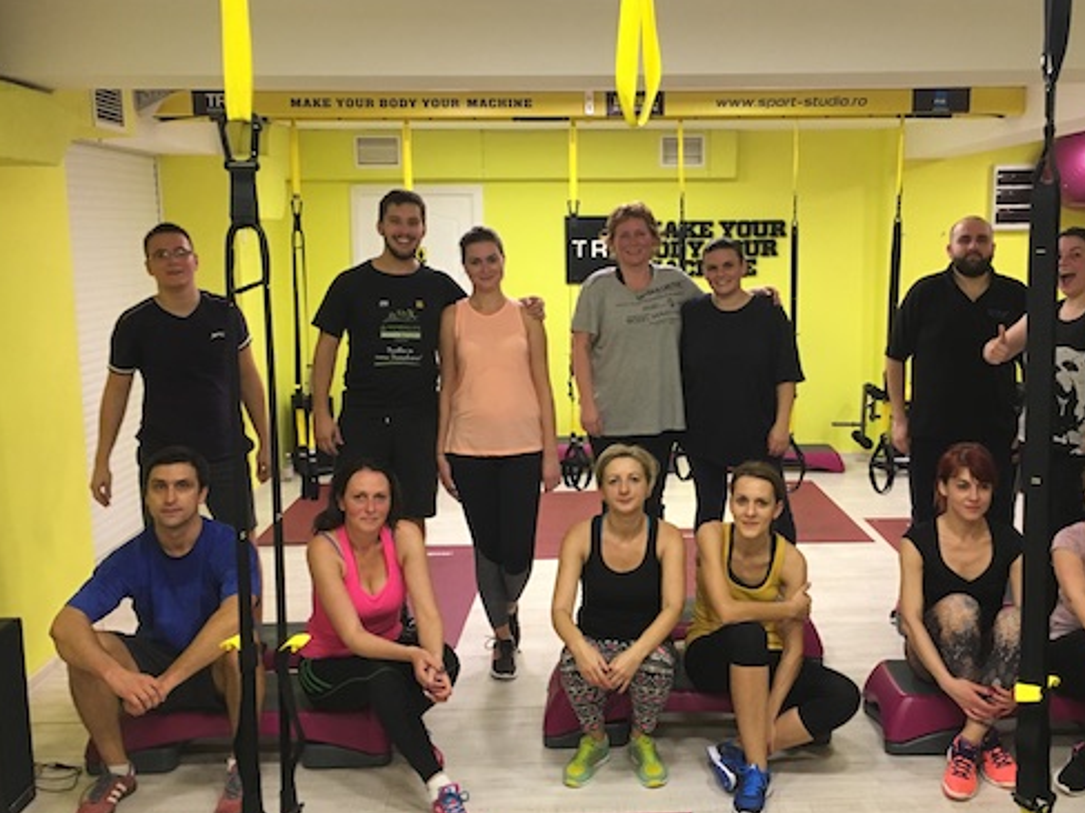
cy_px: 418
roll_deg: +0.8
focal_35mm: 38
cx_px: 616
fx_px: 1191
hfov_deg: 48.8
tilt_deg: -7.9
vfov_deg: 37.7
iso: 160
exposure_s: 1/33
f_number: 2.2
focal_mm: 4.15
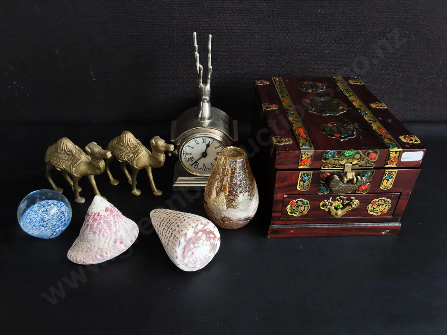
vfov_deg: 51.4
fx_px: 349
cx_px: 224
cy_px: 168
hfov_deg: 65.3
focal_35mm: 27
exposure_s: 1/100
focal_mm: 2.87
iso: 100
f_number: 2
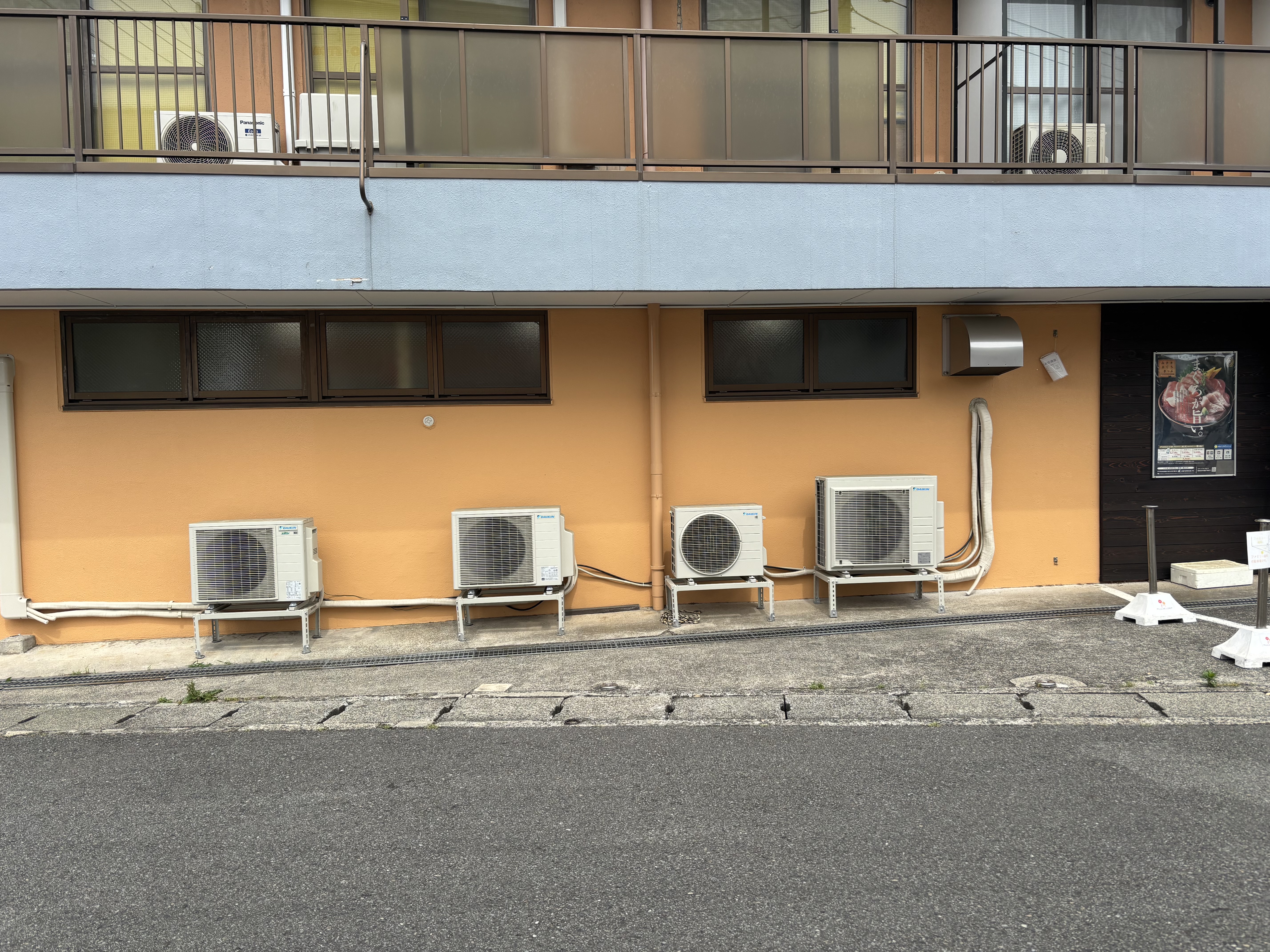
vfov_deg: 53.1
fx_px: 954
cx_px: 635
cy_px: 476
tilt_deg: -2.6
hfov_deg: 67.3
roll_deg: +0.8
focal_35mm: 26
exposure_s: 1/1477
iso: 50
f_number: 1.6
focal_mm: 5.96
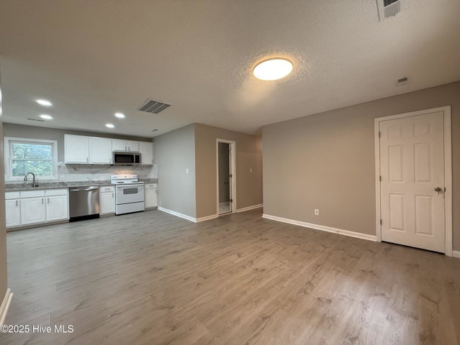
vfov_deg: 85.7
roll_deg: +0.6
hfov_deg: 102.0
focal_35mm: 14
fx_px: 186
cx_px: 230
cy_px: 172
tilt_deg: -0.1
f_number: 2.2
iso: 320
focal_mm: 2.22
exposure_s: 1/120
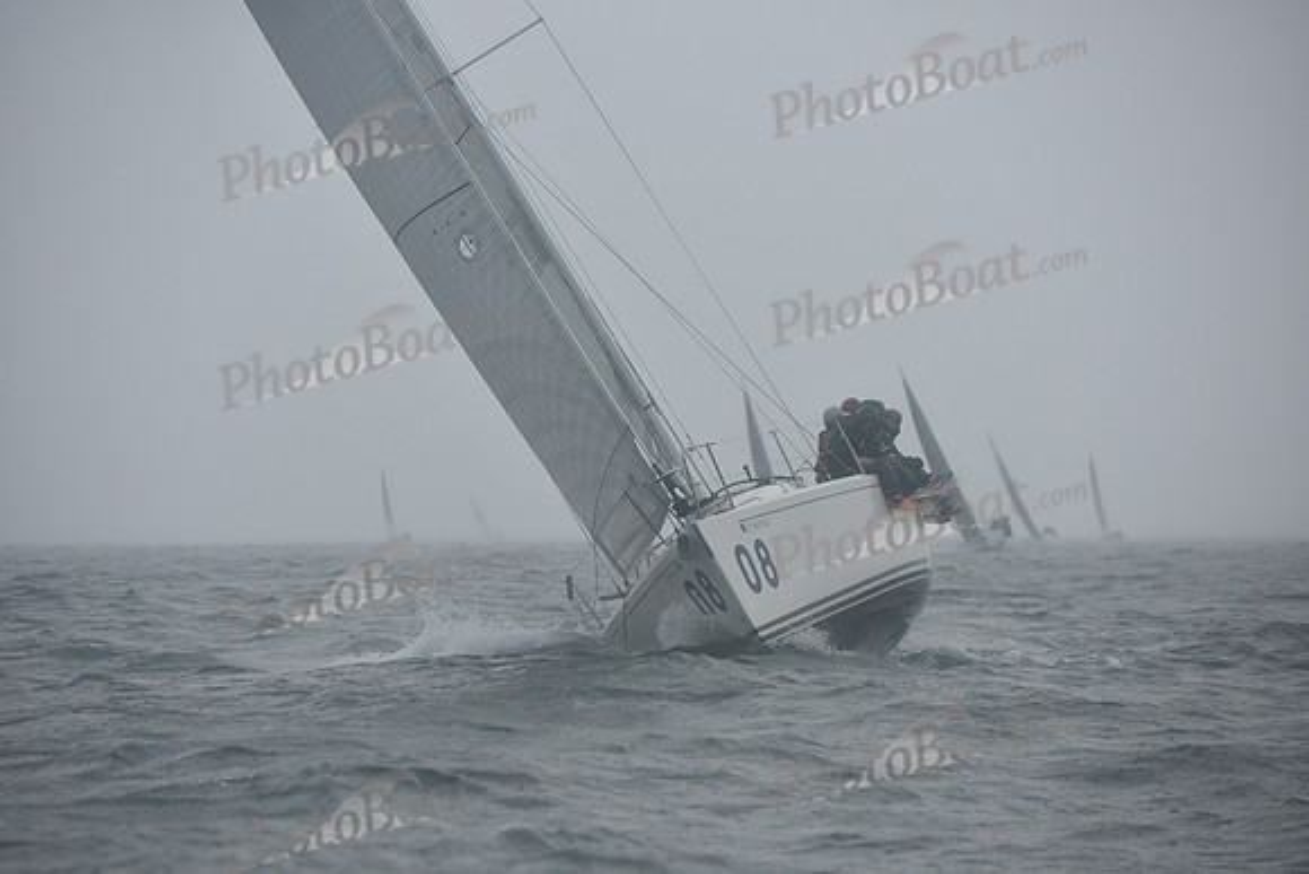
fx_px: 6183
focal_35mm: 170
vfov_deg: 8.1
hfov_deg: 12.1
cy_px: 437
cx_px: 654
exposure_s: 1/640
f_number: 5
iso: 400
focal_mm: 170
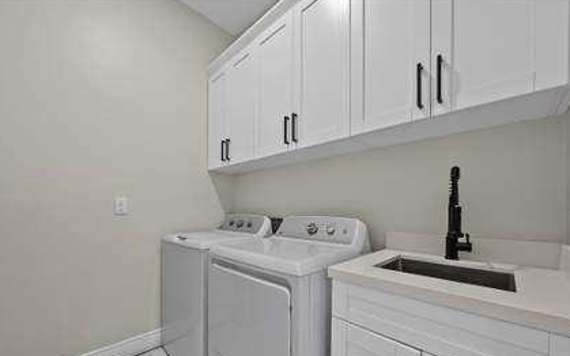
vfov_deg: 77.9
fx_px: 218
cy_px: 211
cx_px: 264
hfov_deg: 105.1
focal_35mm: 14
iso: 200
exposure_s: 1/1.25
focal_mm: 12
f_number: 9
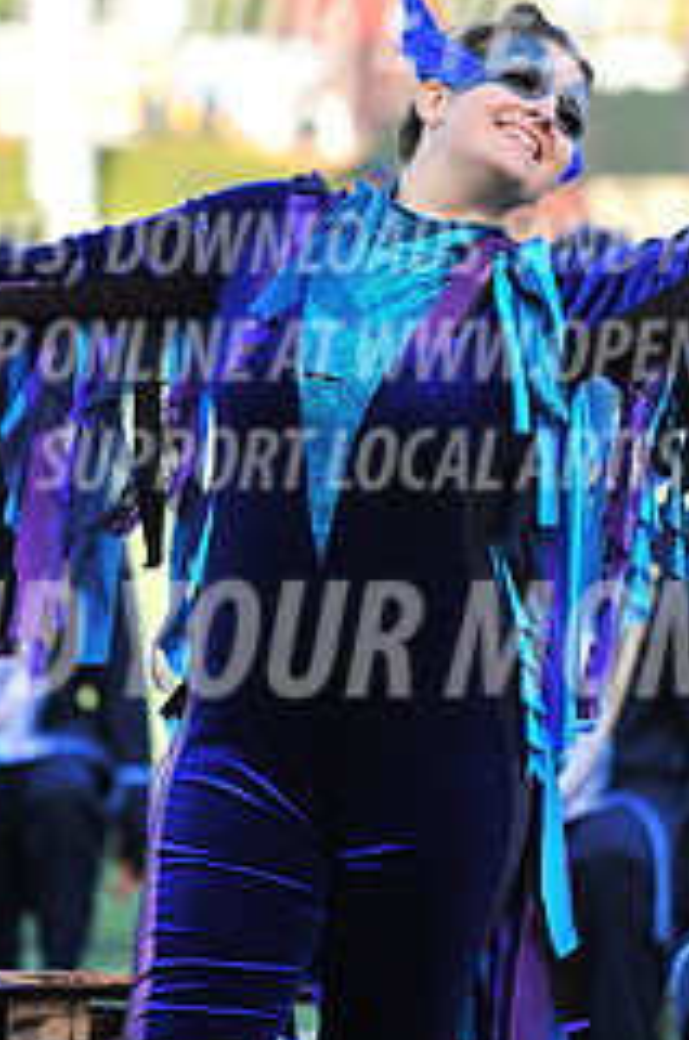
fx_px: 8649
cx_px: 405
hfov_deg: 4.6
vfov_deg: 6.9
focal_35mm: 300
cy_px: 342
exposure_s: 1/1600
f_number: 4
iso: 1000
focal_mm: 160
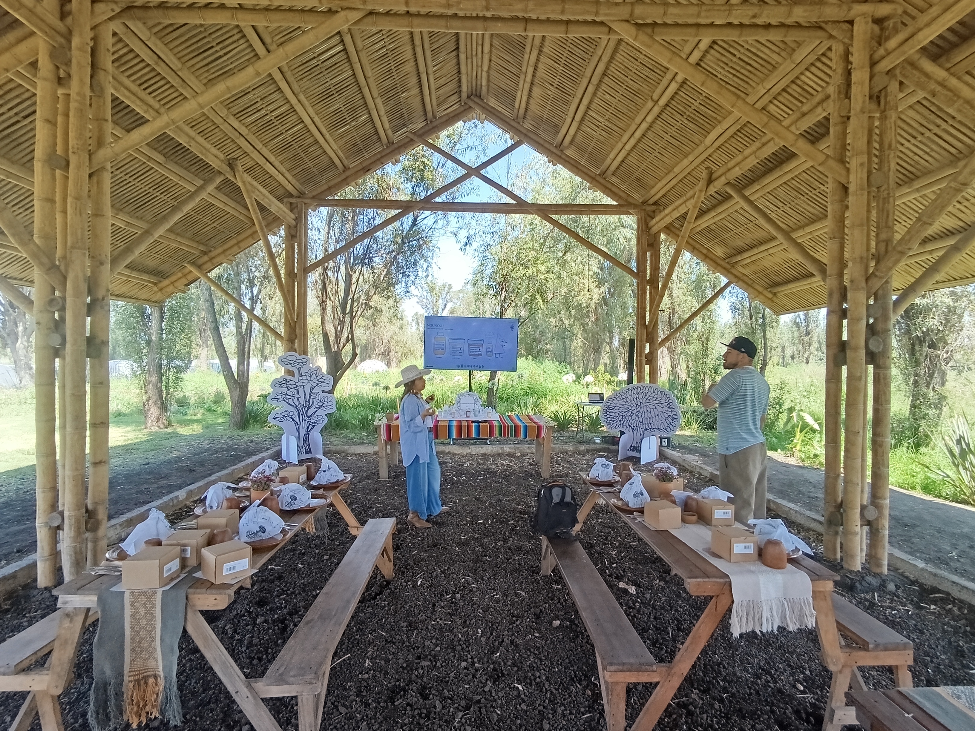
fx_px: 451
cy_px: 366
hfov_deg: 94.5
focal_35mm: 16
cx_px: 488
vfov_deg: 78.1
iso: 80
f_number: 2.2
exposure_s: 1/120
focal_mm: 1.65
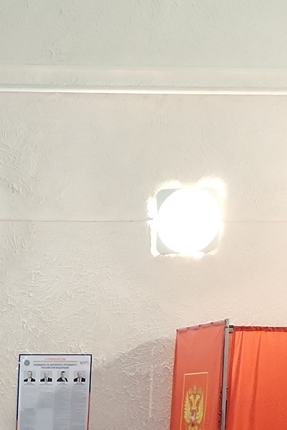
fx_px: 1627
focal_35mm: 136
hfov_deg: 9.4
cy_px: 695
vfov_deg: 13.9
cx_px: -305
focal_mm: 4.75
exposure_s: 1/30
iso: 803
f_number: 1.8
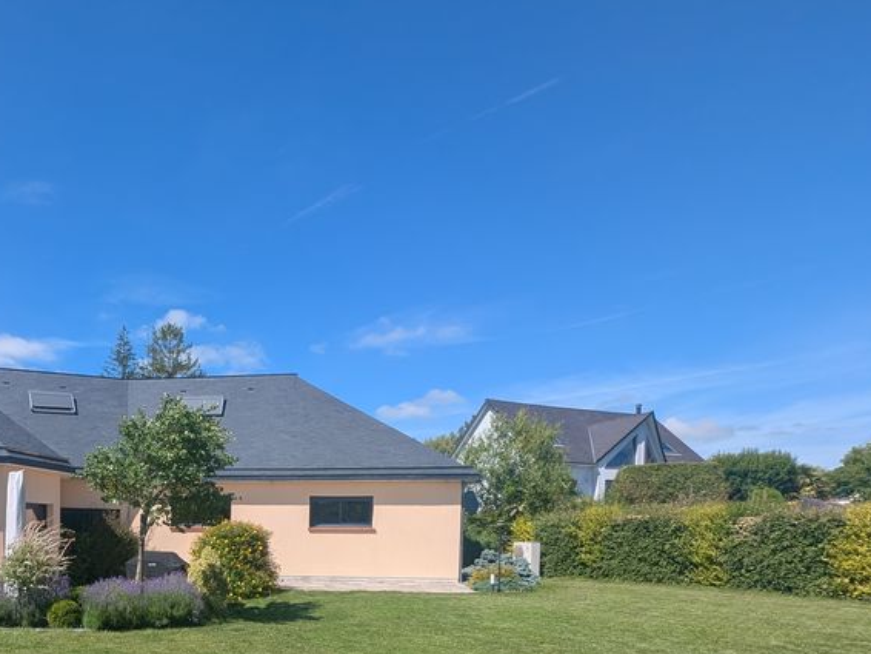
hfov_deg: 67.5
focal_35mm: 23
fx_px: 579
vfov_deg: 53.1
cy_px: 564
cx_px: 183
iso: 44
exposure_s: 1/1634
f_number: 2.2
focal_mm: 1.95
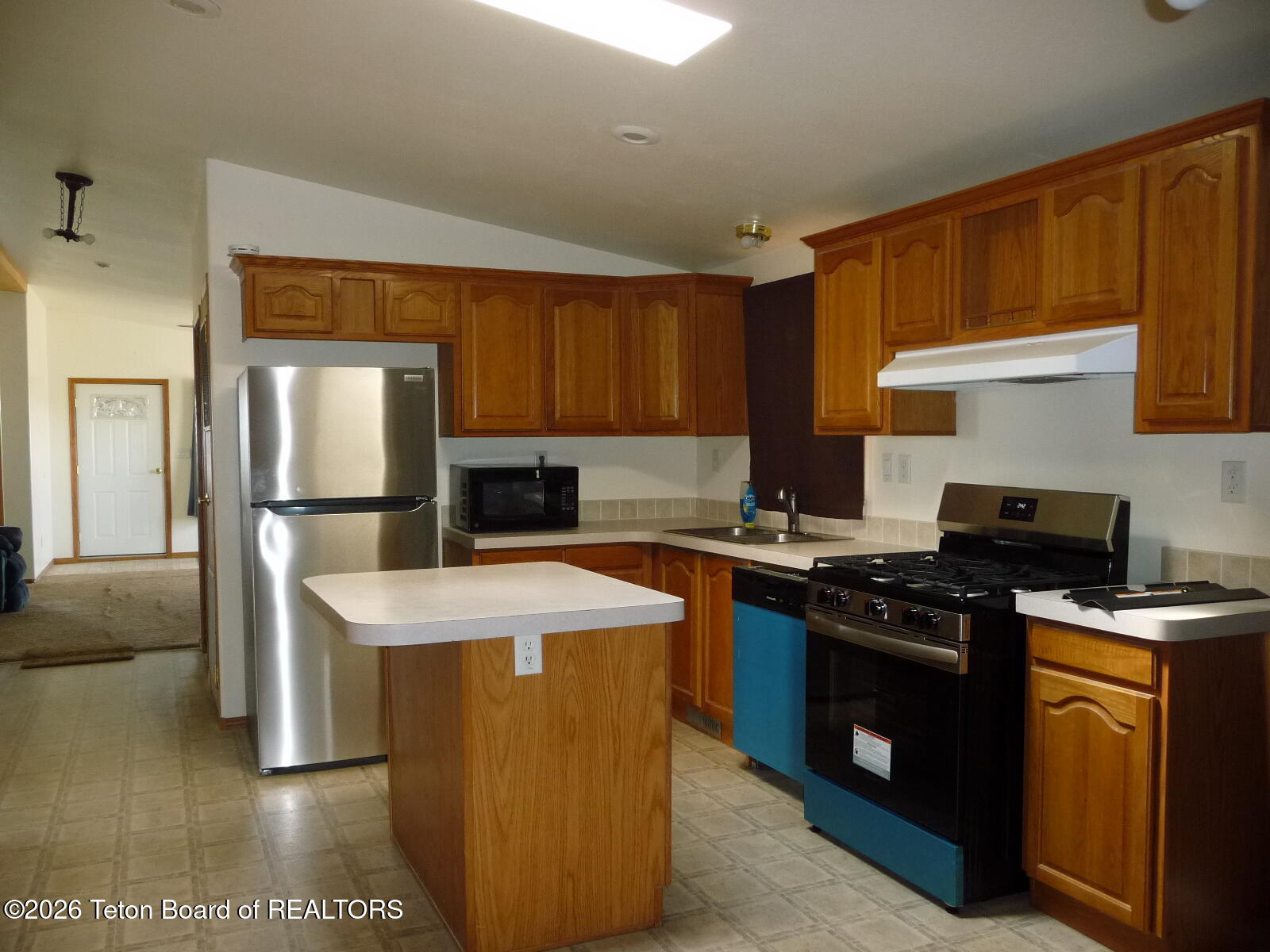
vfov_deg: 49.7
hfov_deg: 63.4
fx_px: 1027
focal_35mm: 28
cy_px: 476
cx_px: 635
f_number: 3.3
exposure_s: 1/30
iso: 250
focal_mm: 4.7
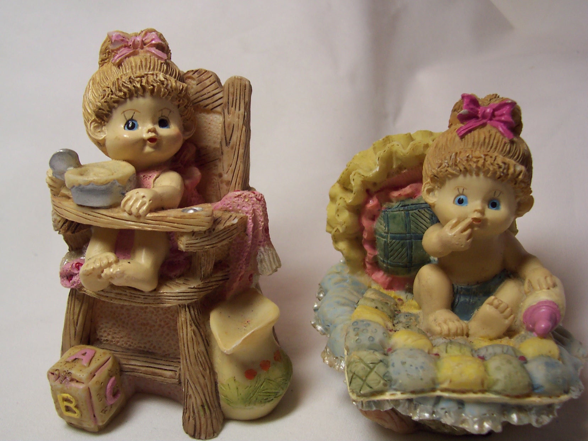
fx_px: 628
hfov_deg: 50.1
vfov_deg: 38.7
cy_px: 220
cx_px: 294
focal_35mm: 37
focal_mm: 5.6
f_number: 2.8
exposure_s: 1/60
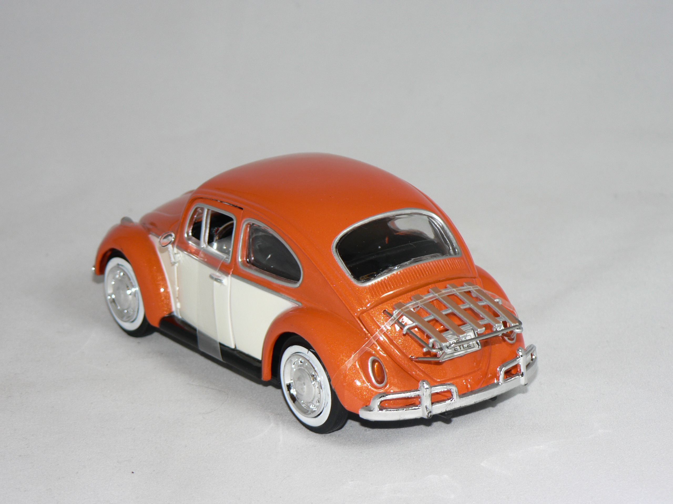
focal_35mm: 104
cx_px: 336
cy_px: 252
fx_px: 2022
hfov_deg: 18.9
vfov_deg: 14.2
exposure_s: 1/60
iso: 80
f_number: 3.2
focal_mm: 17.3
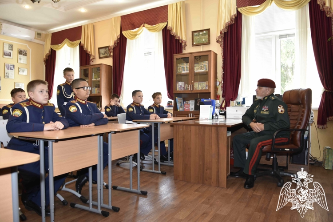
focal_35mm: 26
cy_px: 111
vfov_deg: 50.4
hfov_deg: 70.4
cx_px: 166
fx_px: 236
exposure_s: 1/160
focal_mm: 17
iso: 640
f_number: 2.8
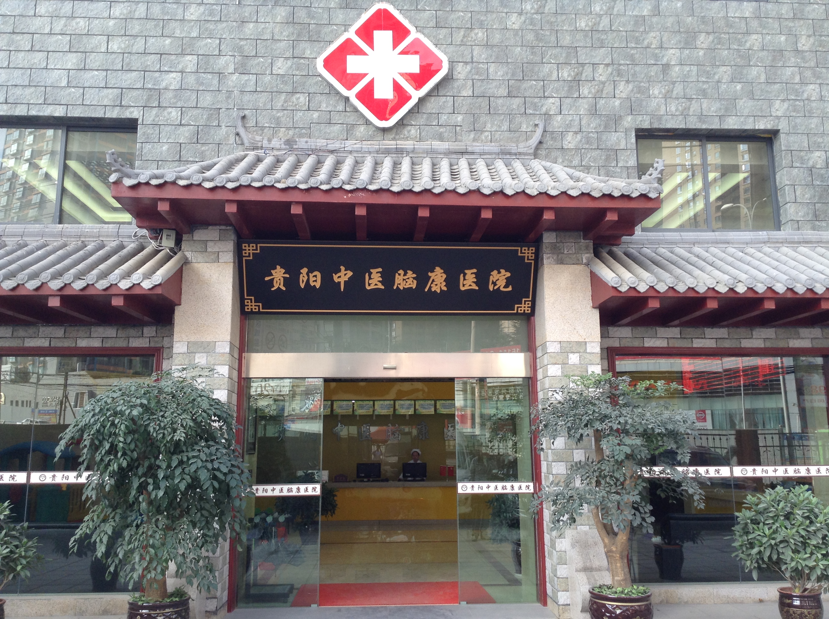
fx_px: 789
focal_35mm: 33
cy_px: 310
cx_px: 414
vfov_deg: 42.8
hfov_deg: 55.4
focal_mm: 3.3
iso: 32
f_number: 2.4
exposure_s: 1/120
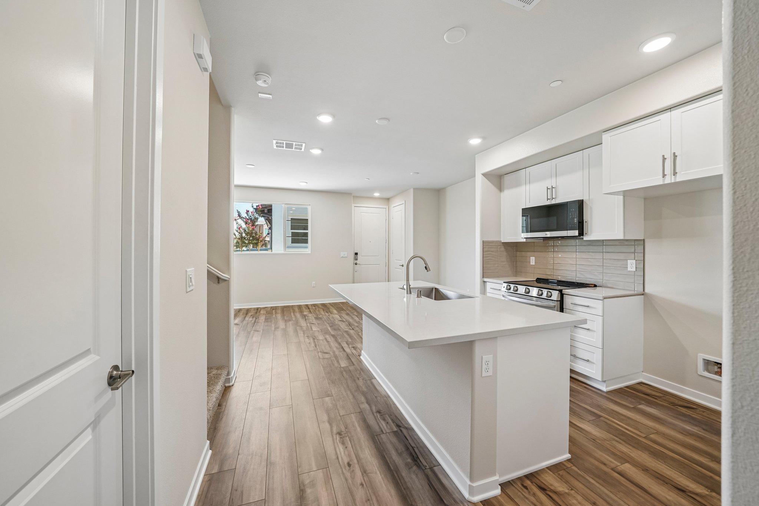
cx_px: 380
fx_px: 274
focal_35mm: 13
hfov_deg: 108.3
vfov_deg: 85.4
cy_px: 253
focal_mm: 13
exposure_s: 1/25
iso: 400
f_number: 7.1
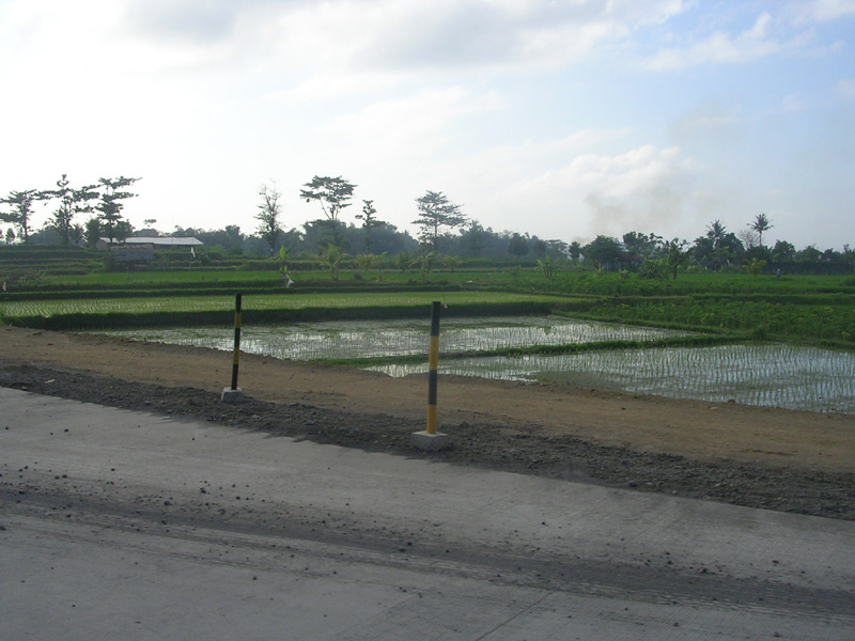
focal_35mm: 38
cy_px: 320
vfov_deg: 37.7
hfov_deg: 49.0
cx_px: 428
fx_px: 939
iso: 50
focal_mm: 5.8
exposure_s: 1/270
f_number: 5.6
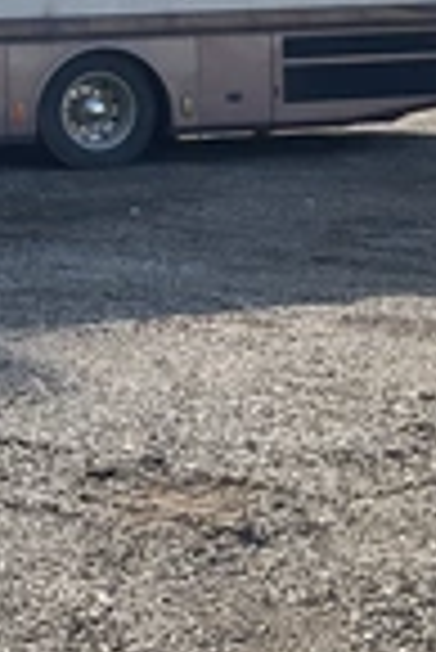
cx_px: -301
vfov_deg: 23.9
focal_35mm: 83
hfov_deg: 14.8
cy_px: 99
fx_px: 1504
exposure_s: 1/1015
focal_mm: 3
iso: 25
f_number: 1.8
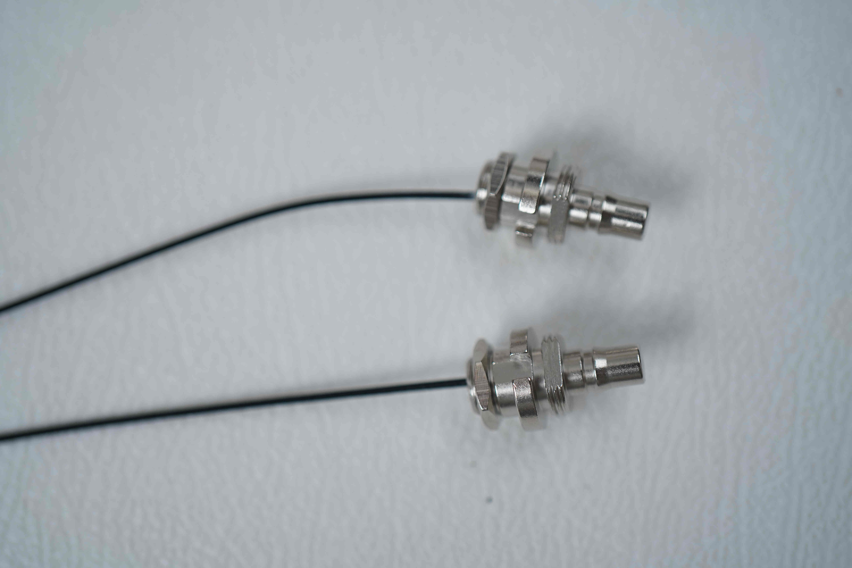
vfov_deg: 27.0
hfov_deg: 39.6
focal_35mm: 50
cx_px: 426
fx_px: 1183
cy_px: 284
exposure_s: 1/125
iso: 400
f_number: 2.8
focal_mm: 50
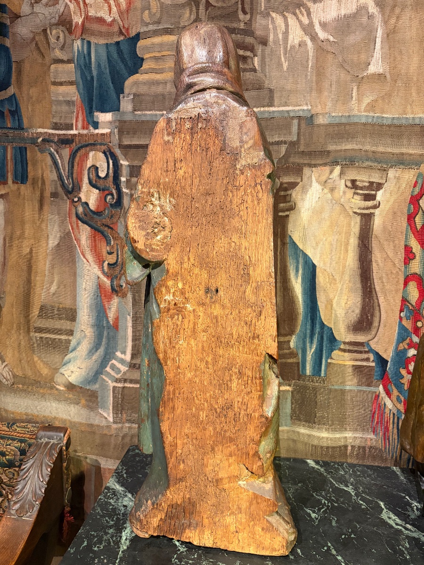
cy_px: 282
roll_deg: -1.1
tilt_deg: -7.4
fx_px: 425
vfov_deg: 67.3
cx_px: 212
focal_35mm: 26
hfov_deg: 53.1
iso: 400
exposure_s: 1/50
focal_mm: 5.96
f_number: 1.6
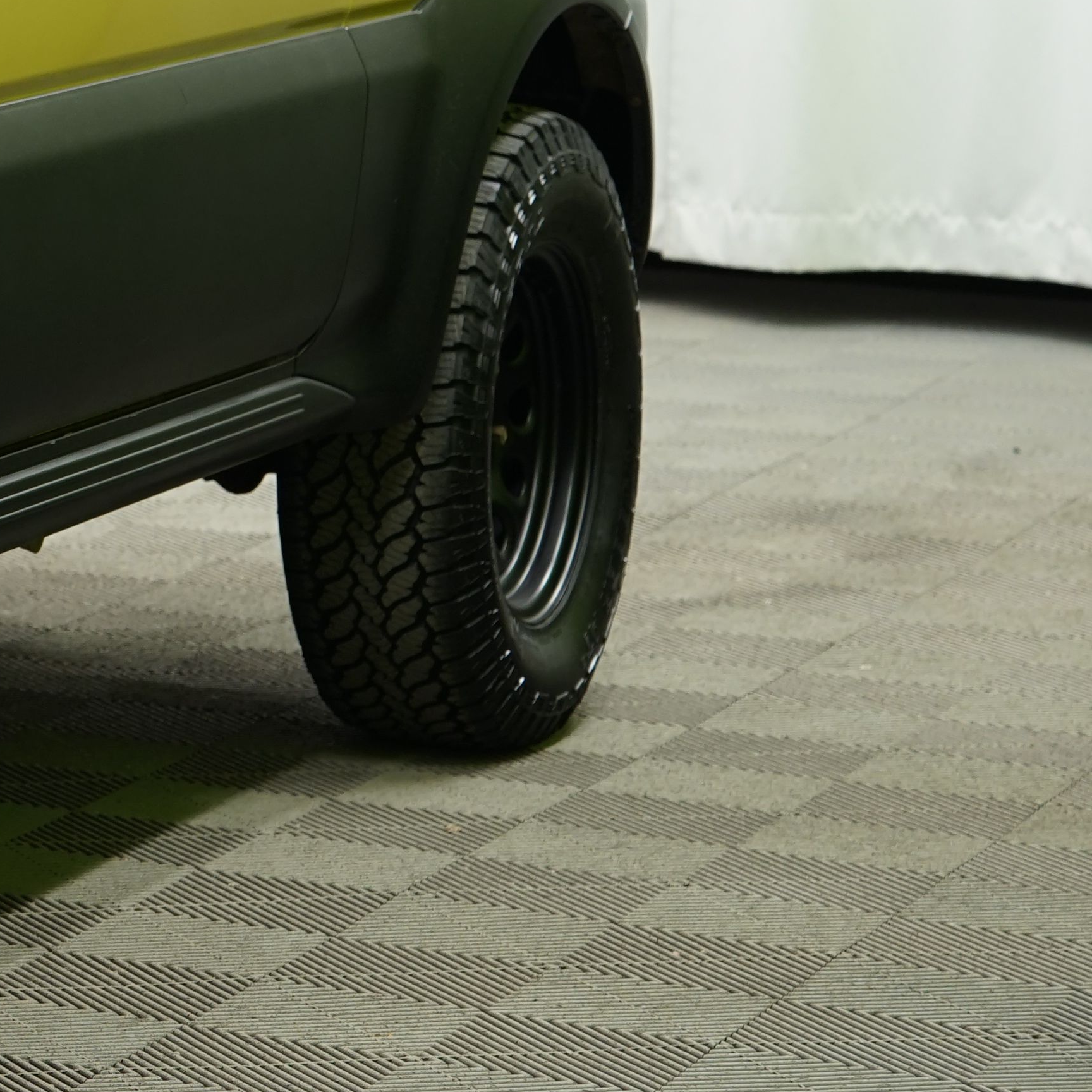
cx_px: -782
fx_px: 6531
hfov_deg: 9.2
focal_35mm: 183
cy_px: 32
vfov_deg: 9.5
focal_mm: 62
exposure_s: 1/15
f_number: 5
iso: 500
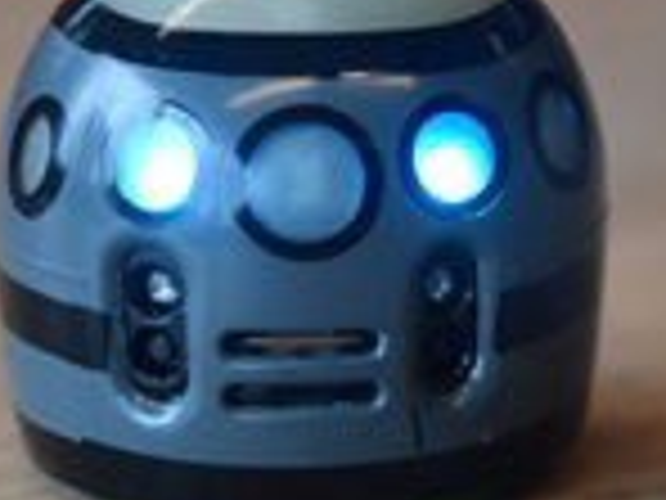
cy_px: 173
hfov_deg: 4.3
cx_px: 333
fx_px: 8801
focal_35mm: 457
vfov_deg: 3.3
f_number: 5.6
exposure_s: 1/125
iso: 640
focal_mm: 105
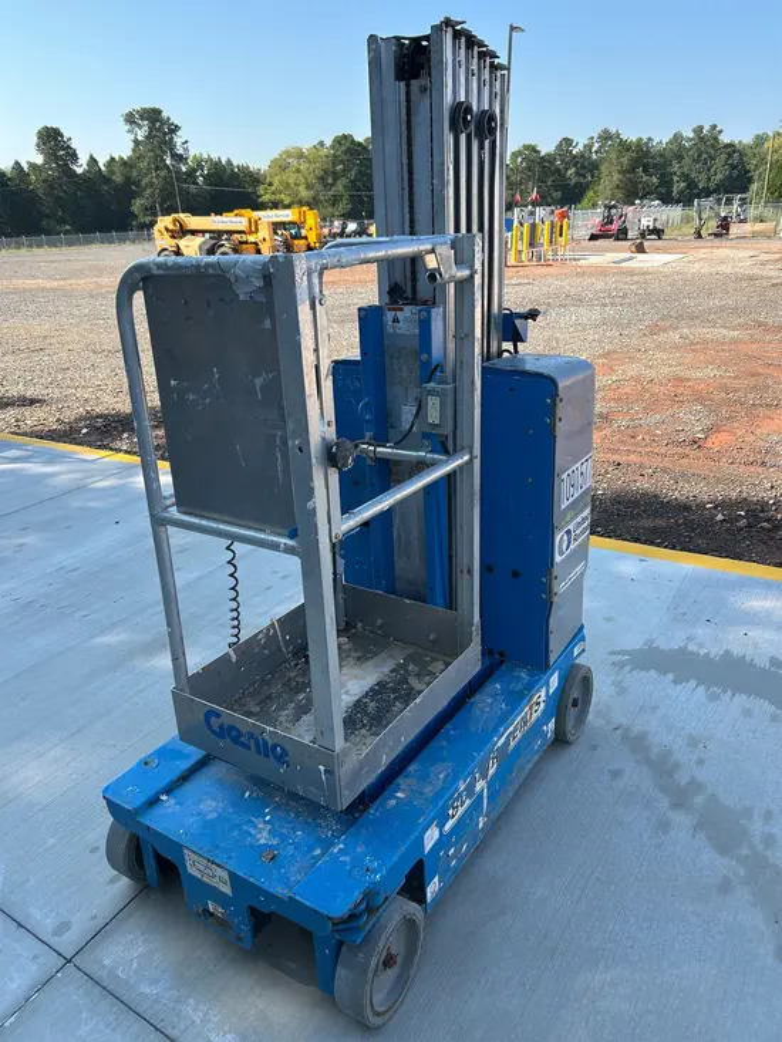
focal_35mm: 26
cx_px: 391
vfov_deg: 67.3
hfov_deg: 53.1
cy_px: 521
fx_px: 783
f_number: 1.5
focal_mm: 5.7
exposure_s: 1/1183
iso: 50
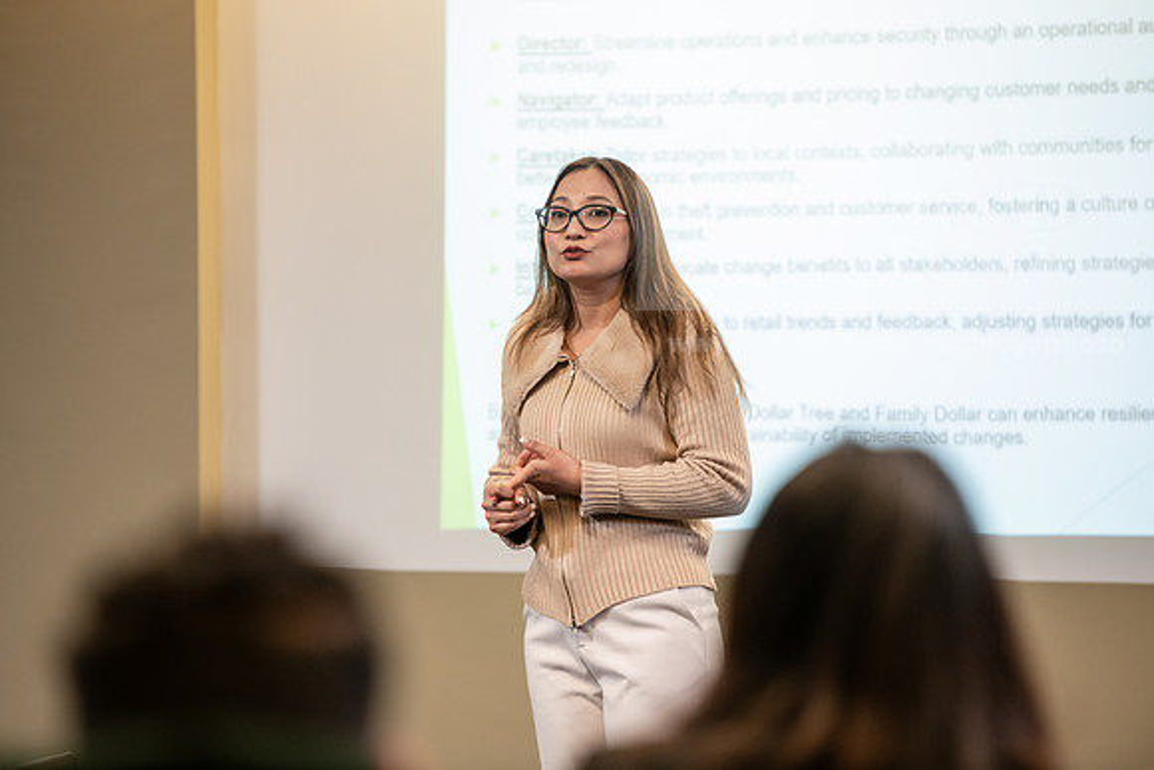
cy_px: 385
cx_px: 577
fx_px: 5450
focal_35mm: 170
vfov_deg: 8.1
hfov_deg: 12.1
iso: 1600
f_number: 3.2
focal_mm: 170
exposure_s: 1/200
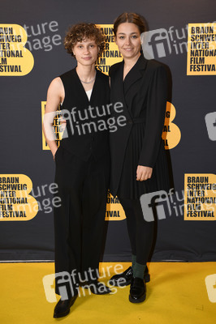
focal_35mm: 50
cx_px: 108
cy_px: 162
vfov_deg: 39.6
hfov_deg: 26.9
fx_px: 451
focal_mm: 50
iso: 640
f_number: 3.2
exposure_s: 1/250
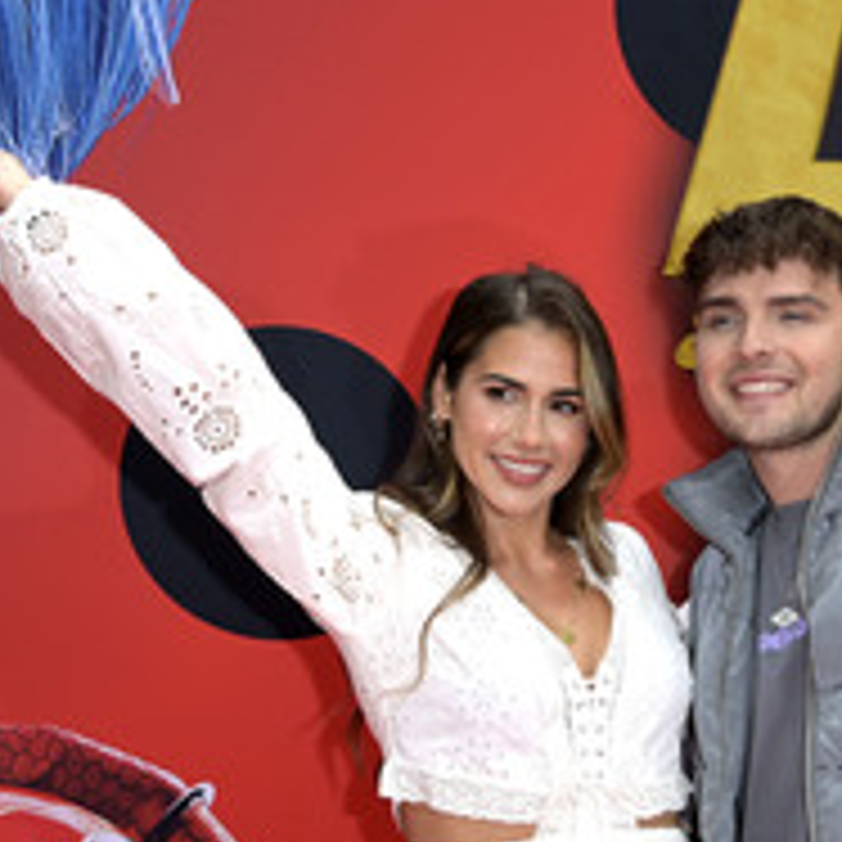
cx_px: 606
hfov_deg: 18.8
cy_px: 599
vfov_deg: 18.8
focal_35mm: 92
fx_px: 2532
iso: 200
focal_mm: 45
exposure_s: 1/250
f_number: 7.1
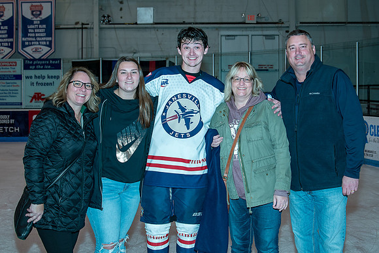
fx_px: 556
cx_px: 198
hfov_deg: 37.6
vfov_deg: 25.6
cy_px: 107
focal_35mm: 53
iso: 200
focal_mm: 28
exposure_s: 1/200
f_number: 4.5
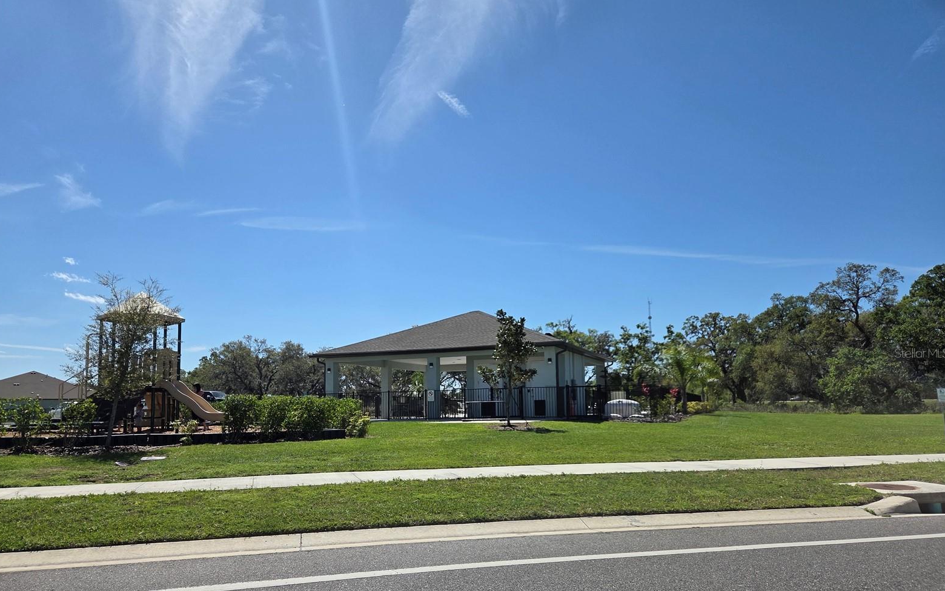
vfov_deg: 49.0
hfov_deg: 72.5
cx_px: 467
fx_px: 644
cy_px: 353
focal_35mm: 25
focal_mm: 5.4
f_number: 1.8
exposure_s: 1/7891
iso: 64
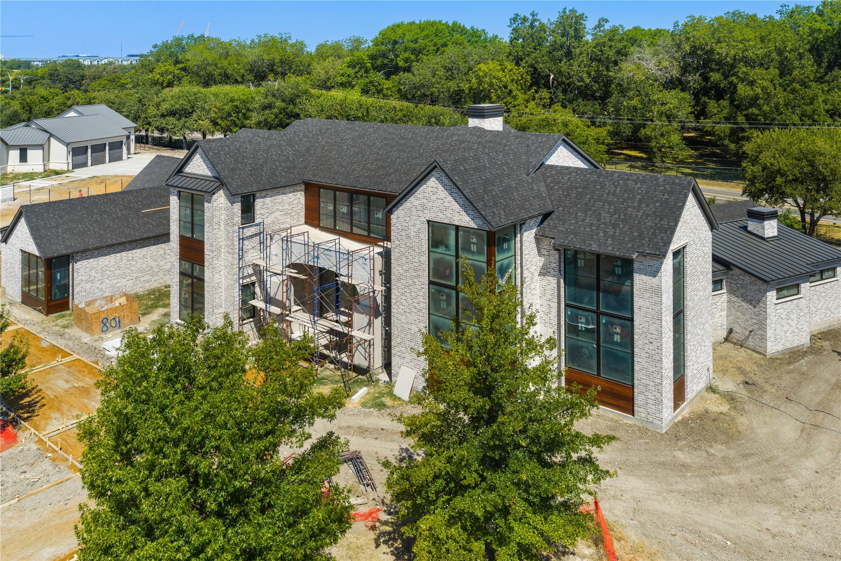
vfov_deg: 46.4
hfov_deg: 65.5
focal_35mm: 28
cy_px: 280
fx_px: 654
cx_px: 420
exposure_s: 1/1000
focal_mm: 14.45
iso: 160
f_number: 2.8
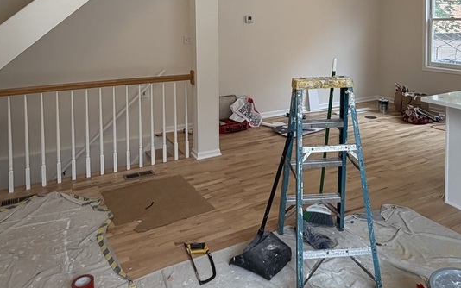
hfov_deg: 62.8
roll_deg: +1.4
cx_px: 247
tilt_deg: -0.8
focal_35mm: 30
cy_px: 43
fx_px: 377
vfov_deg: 39.6
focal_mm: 2.22
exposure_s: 1/120
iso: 100
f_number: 2.2
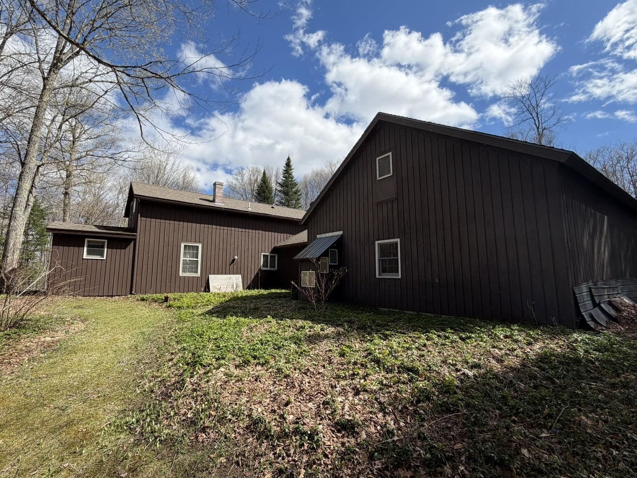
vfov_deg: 78.1
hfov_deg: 94.1
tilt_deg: +7.7
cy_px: 239
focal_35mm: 16
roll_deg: -0.9
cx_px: 283
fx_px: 294
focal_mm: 2.22
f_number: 2.2
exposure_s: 1/770
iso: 25
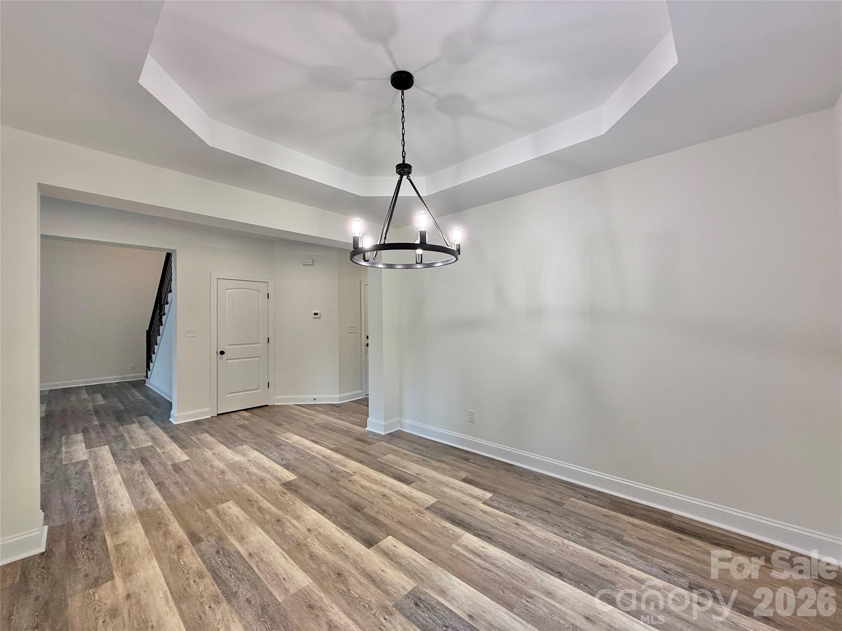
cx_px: 421
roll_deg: +0.6
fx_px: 341
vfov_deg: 85.7
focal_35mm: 14
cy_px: 316
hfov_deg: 102.1
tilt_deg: +1.0
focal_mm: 2.22
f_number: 2.2
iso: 160
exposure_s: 1/120
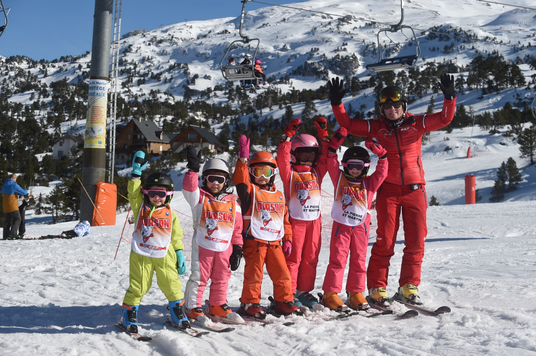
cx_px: 268
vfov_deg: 17.0
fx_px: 1190
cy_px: 178
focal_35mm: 80
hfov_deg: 25.4
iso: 100
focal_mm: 80
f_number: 5.6
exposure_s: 1/800
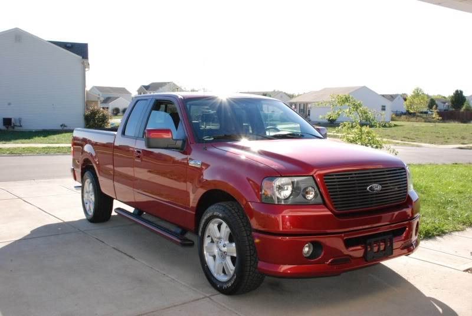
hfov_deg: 53.1
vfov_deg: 37.0
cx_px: 236
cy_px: 158
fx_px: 473
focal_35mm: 36
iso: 1600
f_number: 25
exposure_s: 1/200
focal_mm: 24
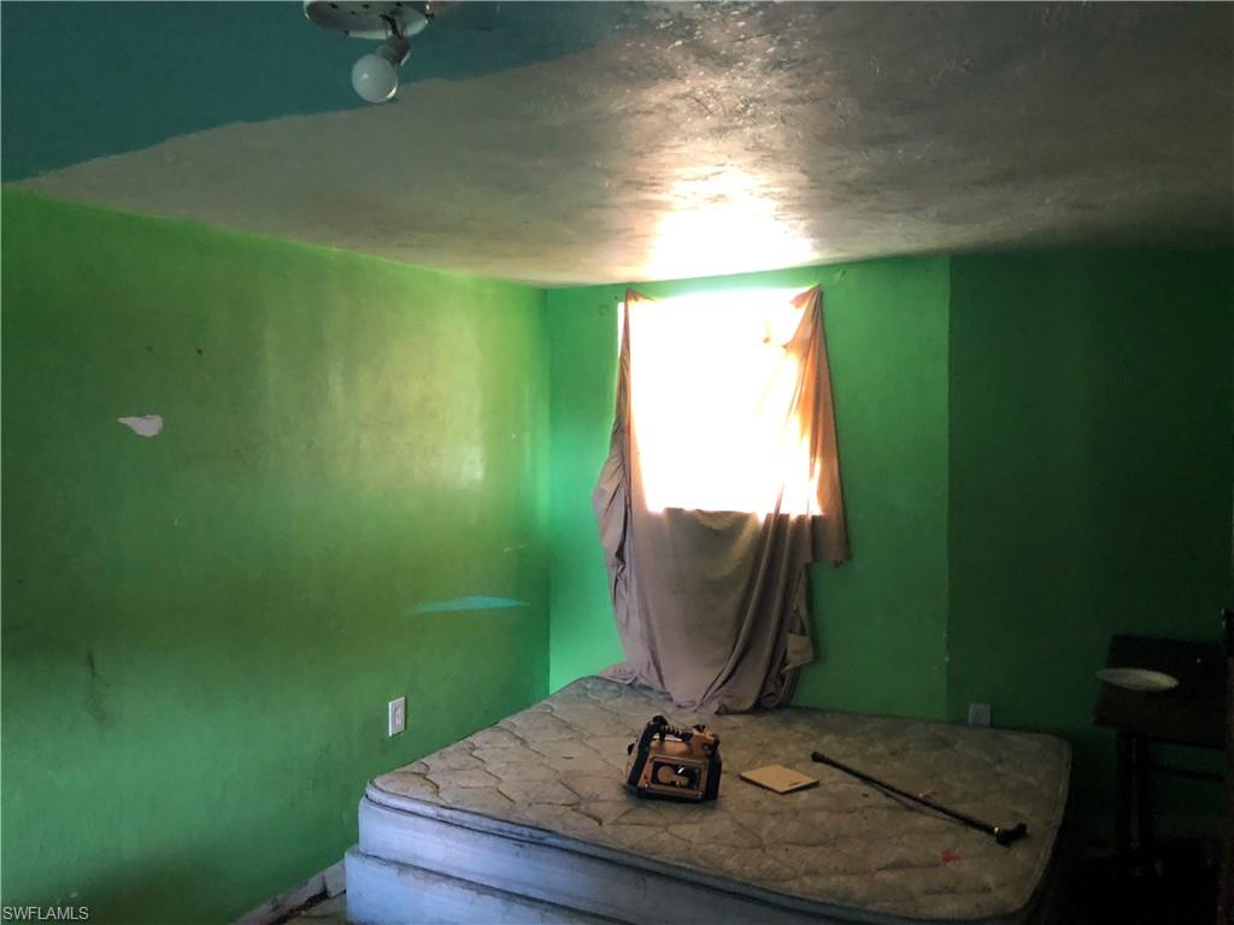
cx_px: 617
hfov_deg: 63.4
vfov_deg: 49.7
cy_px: 462
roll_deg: -0.2
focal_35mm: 28
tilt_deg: -0.2
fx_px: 998
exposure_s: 1/6
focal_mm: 3.99
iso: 100
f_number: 1.8
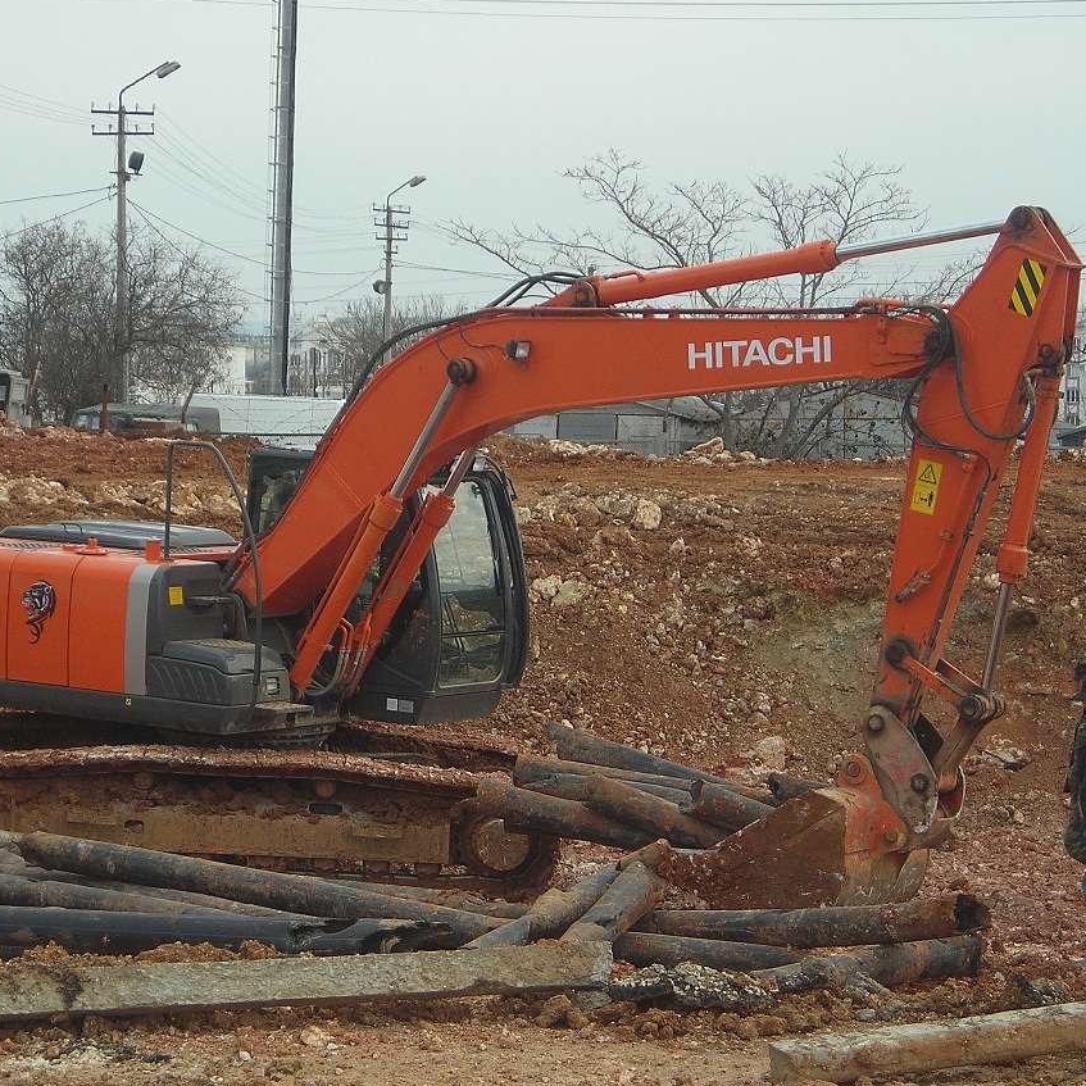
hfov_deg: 14.6
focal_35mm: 119
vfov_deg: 14.7
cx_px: 389
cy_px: 571
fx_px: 4224
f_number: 4.6
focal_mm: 14.8
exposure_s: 1/245
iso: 50
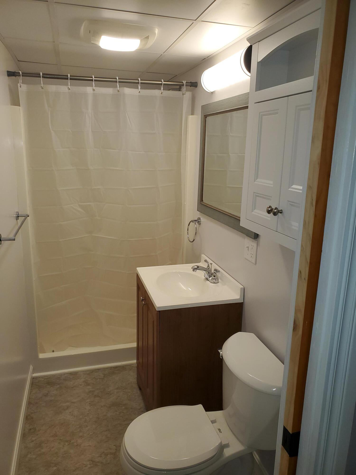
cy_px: 238
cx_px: 178
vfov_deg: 67.3
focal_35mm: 26
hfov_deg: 53.1
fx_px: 357
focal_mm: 4.3
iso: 64
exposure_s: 1/60
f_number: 2.4
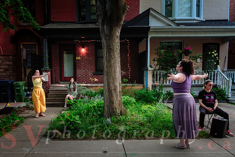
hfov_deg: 60.9
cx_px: 98
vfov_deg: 43.0
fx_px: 199
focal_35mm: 30
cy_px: 91
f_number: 1.8
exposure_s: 1/500
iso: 500
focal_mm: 17
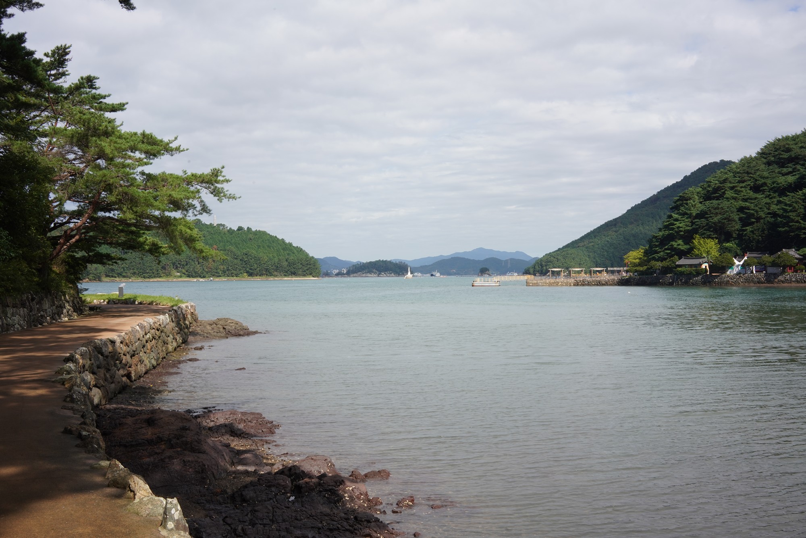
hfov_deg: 54.4
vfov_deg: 37.9
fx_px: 784
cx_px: 403
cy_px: 269
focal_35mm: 35
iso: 400
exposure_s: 1/100
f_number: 22
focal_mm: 35
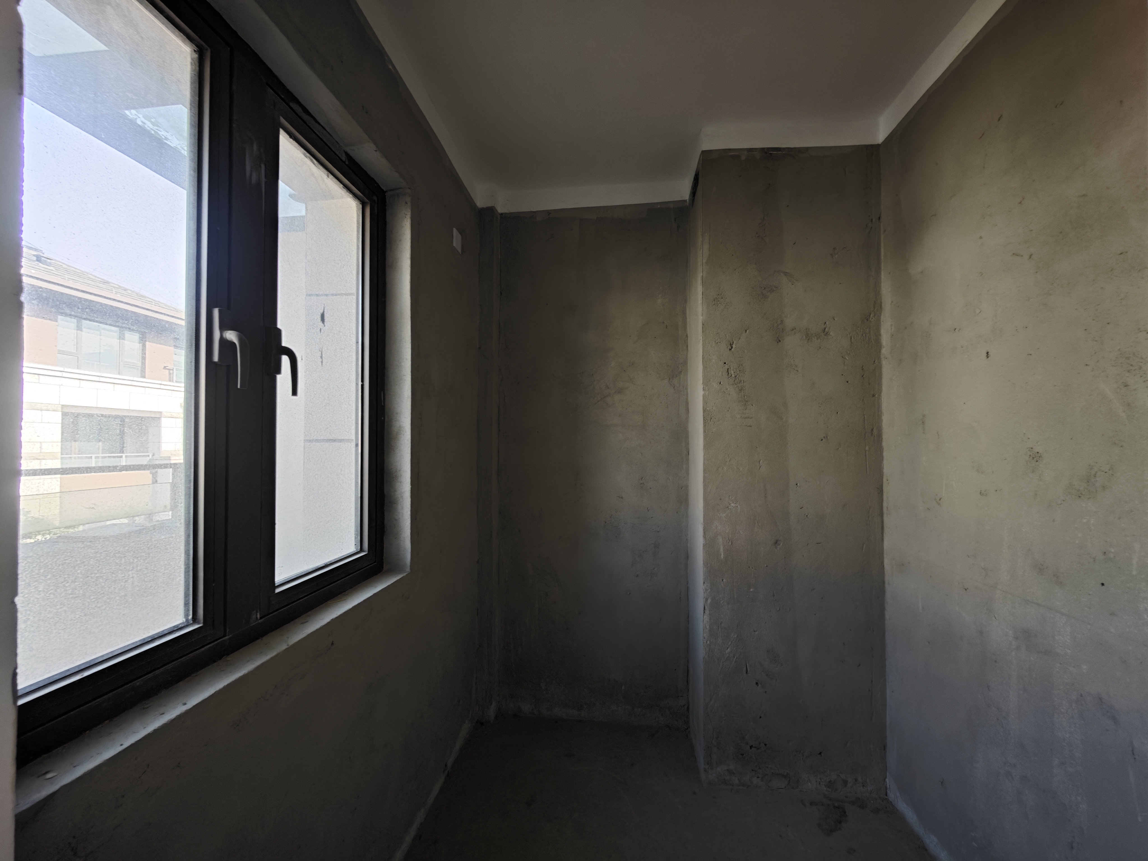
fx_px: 398
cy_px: 430
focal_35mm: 12
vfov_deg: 94.5
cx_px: 574
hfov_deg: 110.5
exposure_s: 1/50
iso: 160
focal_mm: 2.03
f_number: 1.8
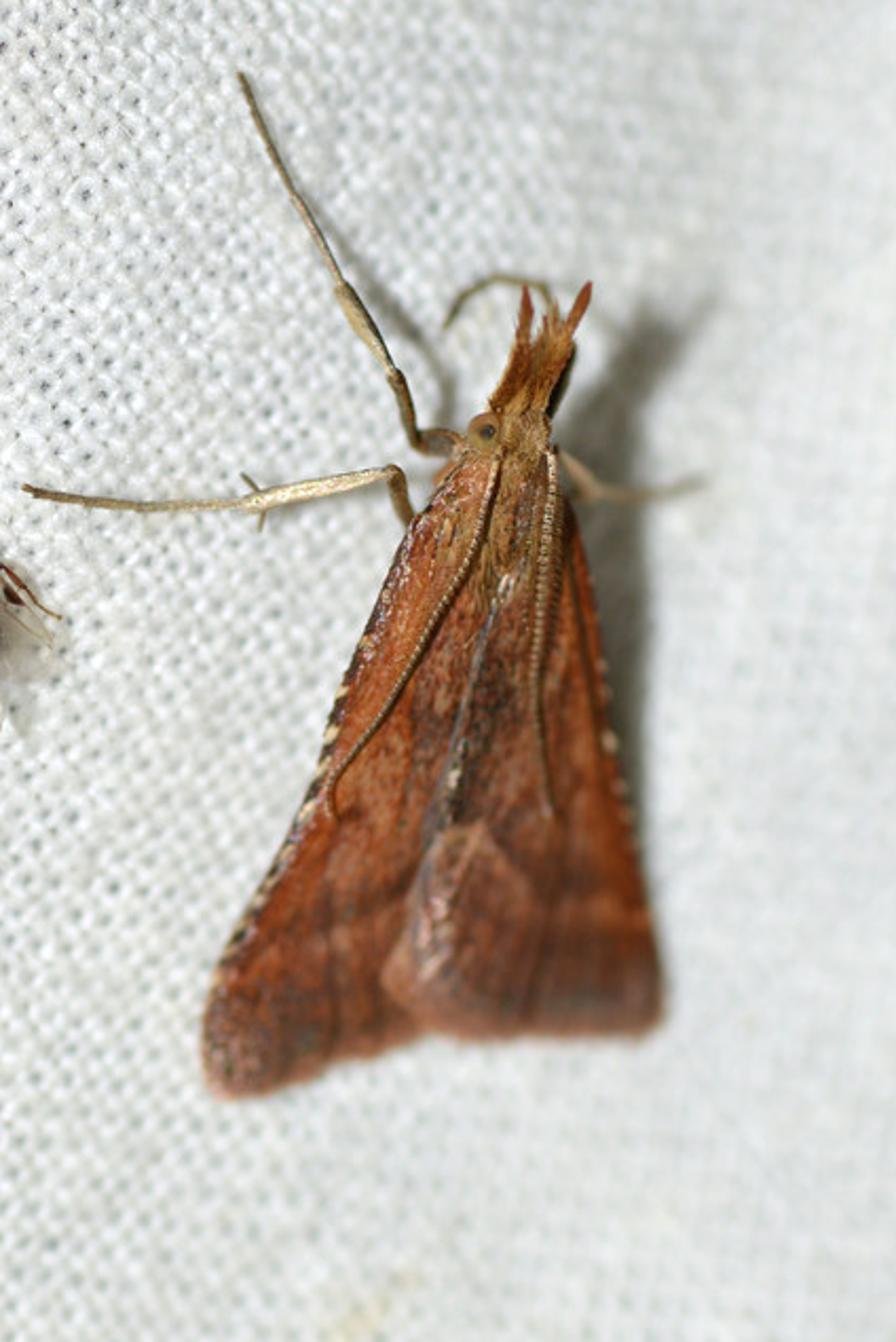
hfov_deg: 9.1
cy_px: 668
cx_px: 448
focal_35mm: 151
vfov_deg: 13.6
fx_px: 5631
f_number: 13
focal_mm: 100
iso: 100
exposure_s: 1/200
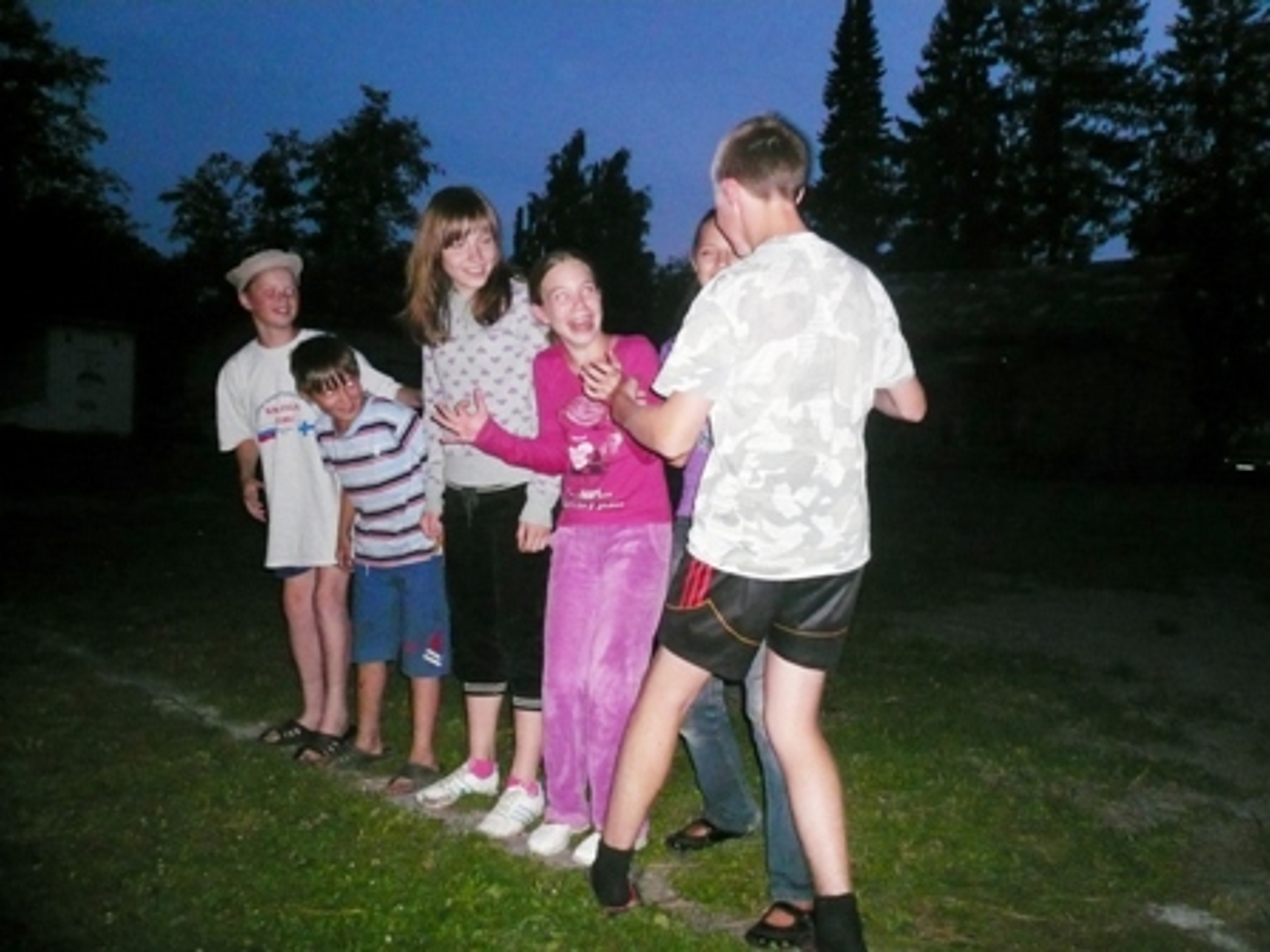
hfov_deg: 63.4
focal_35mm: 28
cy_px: 476
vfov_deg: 49.7
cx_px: 635
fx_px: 1027
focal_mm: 4.6
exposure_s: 1/30
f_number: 2.8
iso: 400
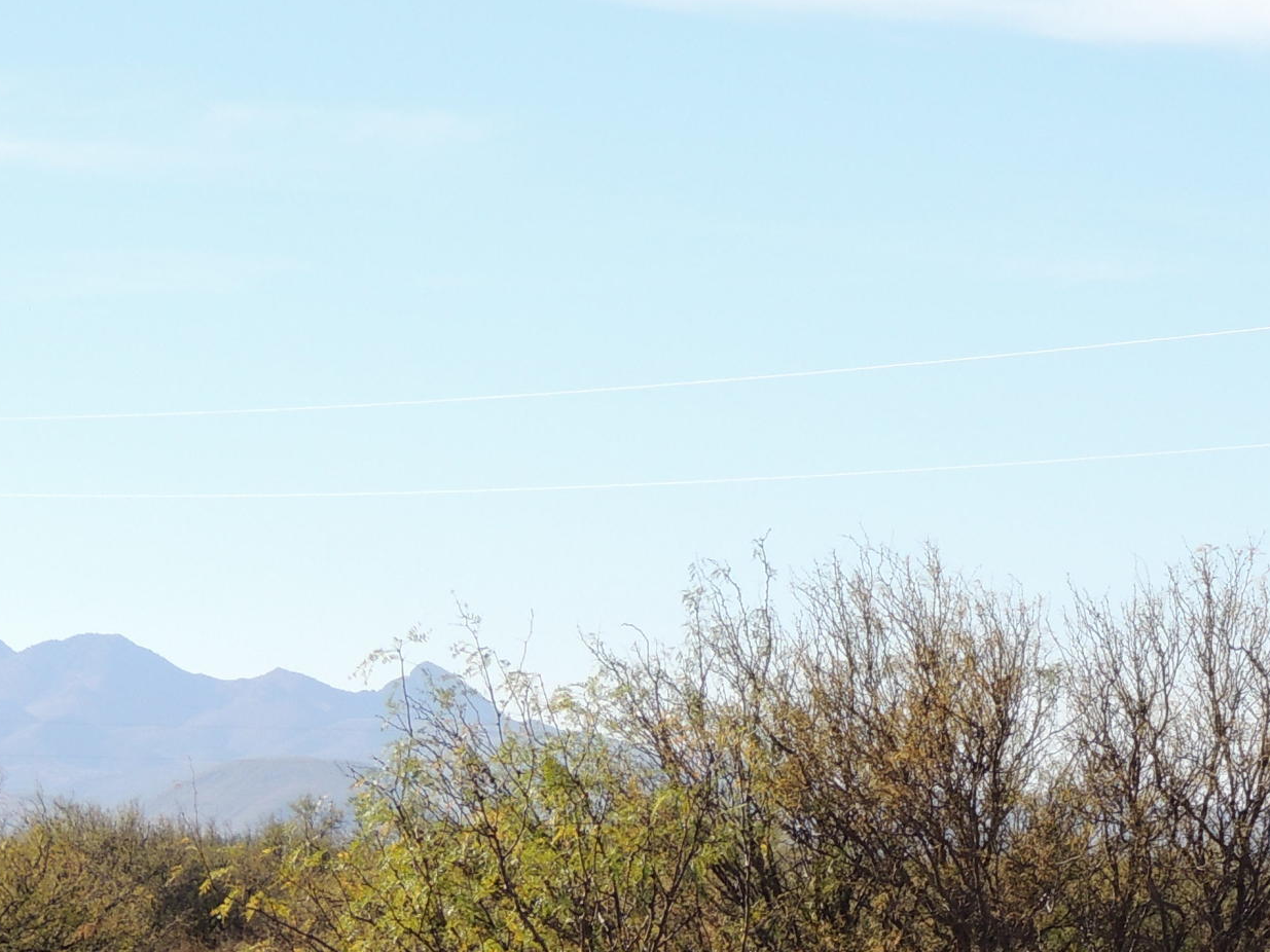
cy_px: 1113
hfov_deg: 8.1
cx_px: 984
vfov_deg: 6.1
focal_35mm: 243
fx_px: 8914
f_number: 4.1
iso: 100
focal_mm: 17.8
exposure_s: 1/500
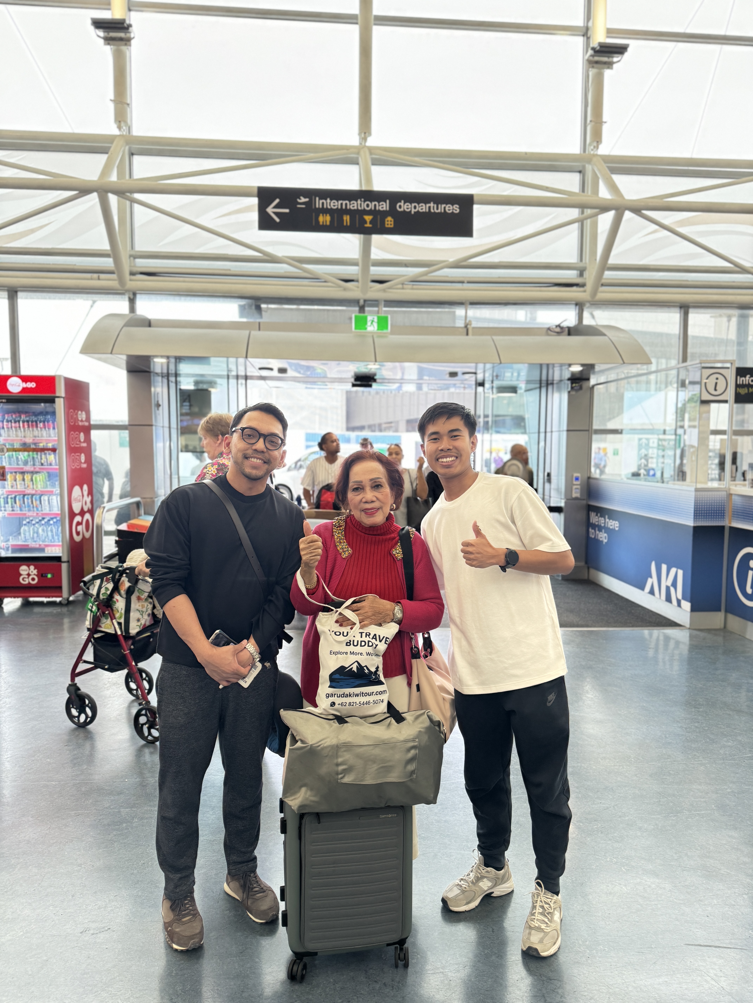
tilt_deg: -4.7
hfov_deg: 56.8
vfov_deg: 71.6
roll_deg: +0.3
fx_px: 696
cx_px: 376
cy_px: 502
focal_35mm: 24
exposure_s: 1/100
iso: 160
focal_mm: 6.76
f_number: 1.78
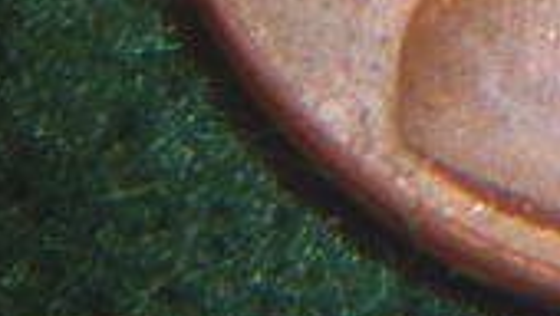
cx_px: 652
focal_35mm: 417
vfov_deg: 2.9
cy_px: -229
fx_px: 6198
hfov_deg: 5.2
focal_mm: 23
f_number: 6.5
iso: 80
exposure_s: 1/60
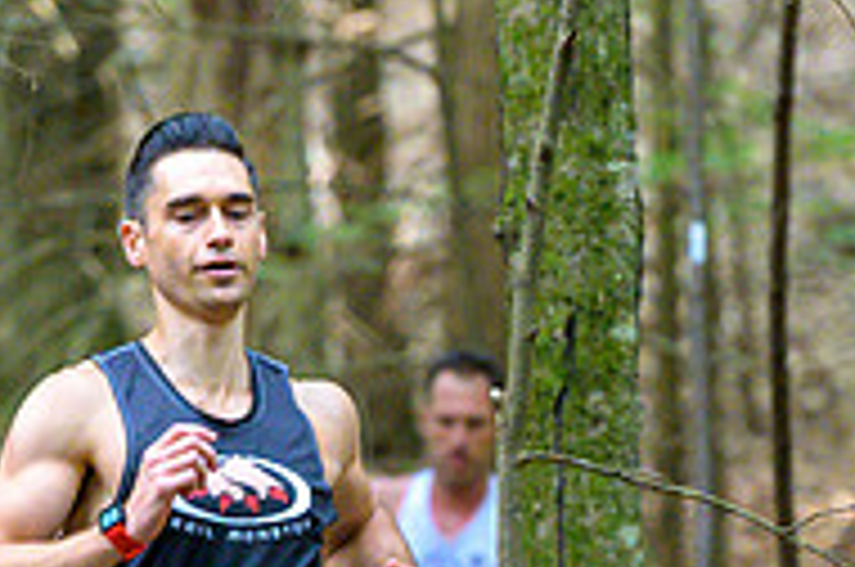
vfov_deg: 2.4
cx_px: 504
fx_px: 13775
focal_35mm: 581
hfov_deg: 3.6
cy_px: 634
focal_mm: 190
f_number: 4
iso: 8000
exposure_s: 1/320
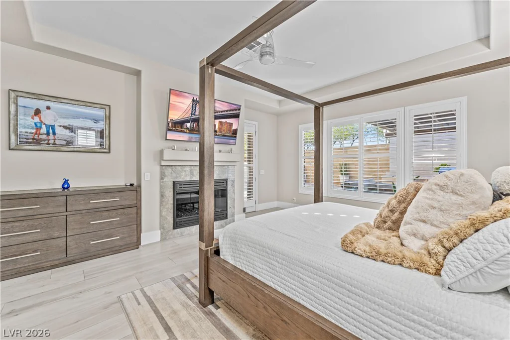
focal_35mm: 15
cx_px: 255
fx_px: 207
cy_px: 170
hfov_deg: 101.9
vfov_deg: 78.9
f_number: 7.1
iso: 100
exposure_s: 1/1.67
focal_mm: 14.6
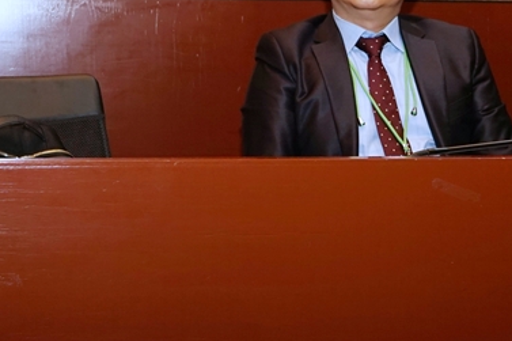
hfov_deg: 26.2
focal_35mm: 77
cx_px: 166
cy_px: -31
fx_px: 1095
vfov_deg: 17.1
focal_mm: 29
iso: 400
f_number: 6.3
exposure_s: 1/250
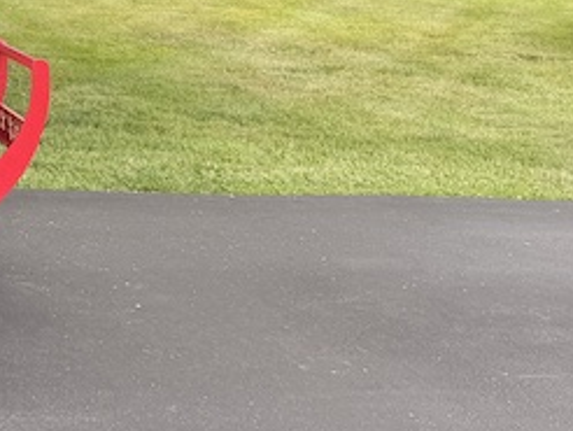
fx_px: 1292
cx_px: -263
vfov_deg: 17.6
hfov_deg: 21.4
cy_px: -149
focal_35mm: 78
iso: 80
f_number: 1.78
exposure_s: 1/757
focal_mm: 6.76
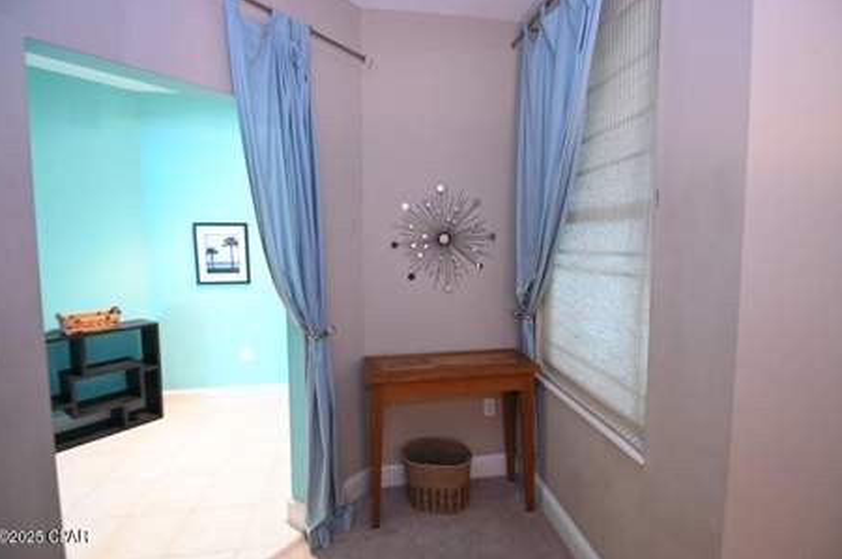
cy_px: 263
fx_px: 374
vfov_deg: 73.5
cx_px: 440
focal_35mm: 16
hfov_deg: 96.7
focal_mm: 10
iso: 3200
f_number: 3.5
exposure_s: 1/60
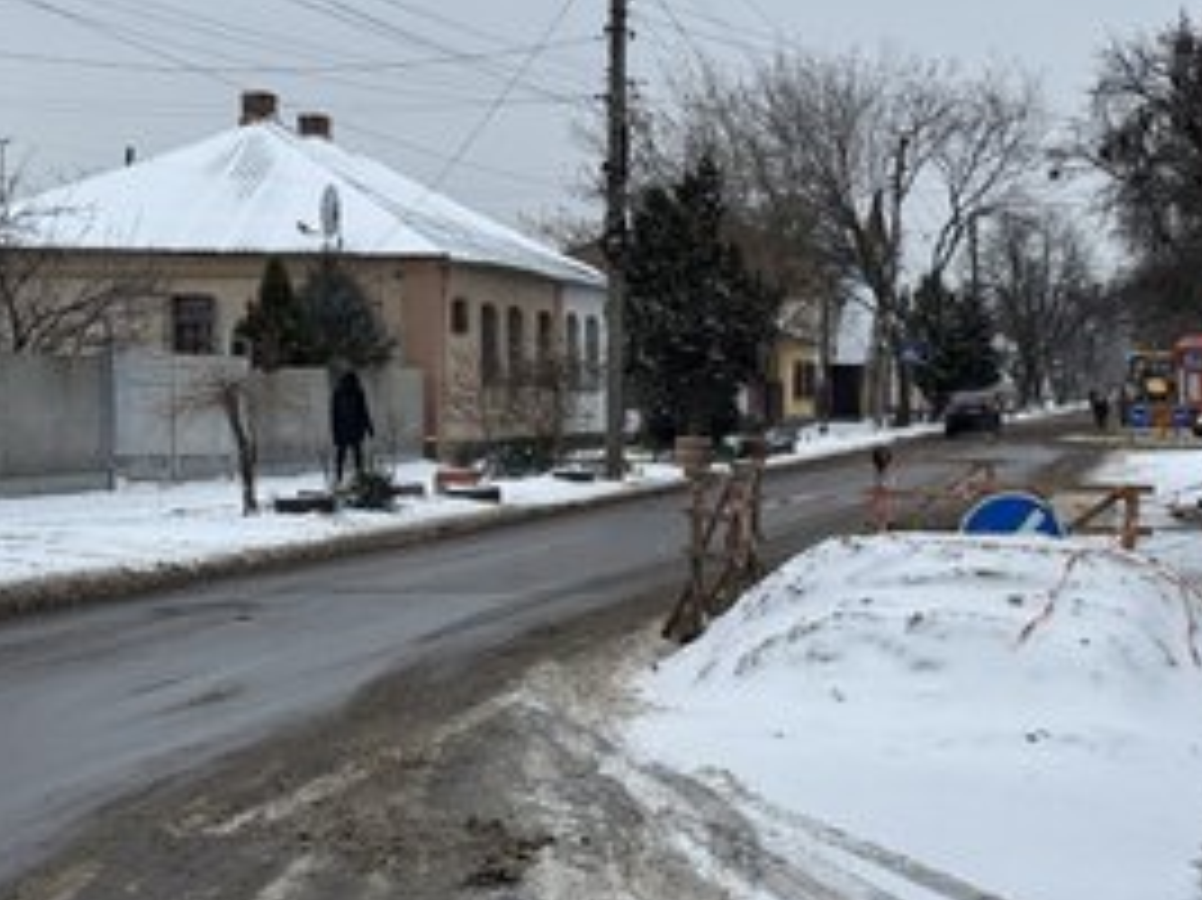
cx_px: 729
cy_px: 585
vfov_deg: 20.4
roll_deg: -0.4
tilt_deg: -5.2
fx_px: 2499
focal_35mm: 72
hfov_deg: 27.0
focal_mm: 6.76
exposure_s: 1/593
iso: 64
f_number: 1.78
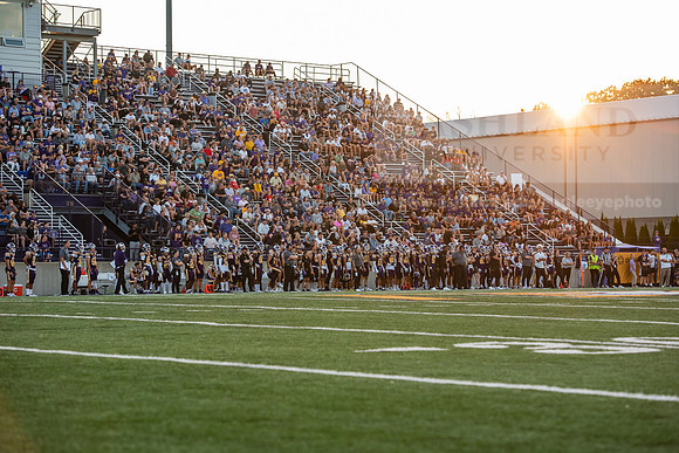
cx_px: 340
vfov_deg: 13.7
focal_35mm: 100
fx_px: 1886
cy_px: 226
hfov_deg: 20.4
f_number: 4.5
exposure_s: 1/1250
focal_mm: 100
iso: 800
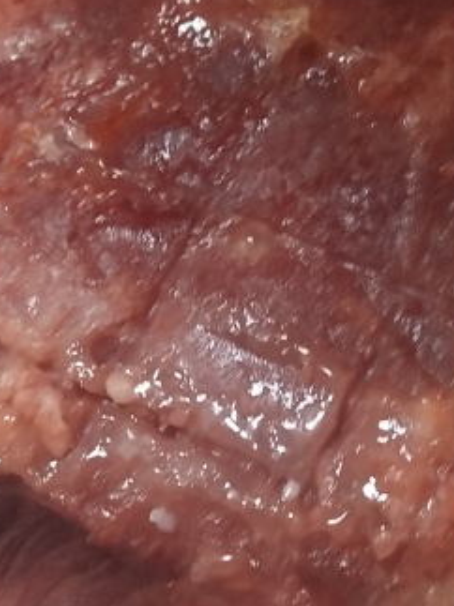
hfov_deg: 14.9
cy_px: 213
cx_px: 302
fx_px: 1732
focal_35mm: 99
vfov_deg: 19.8
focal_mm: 3.95
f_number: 1.8
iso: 525
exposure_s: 1/33.3
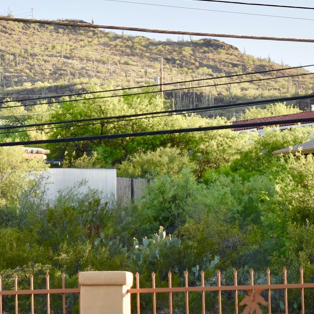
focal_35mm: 197
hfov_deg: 8.8
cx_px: 42
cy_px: 87
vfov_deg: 8.9
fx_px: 2024
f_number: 5.6
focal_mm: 55
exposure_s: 1/250
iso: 200
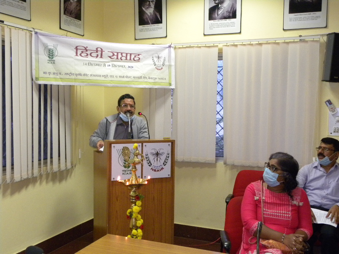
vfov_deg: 35.1
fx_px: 402
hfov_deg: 45.8
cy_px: 127
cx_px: 170
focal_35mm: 41
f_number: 3.2
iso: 400
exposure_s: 1/43.5
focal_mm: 7.3
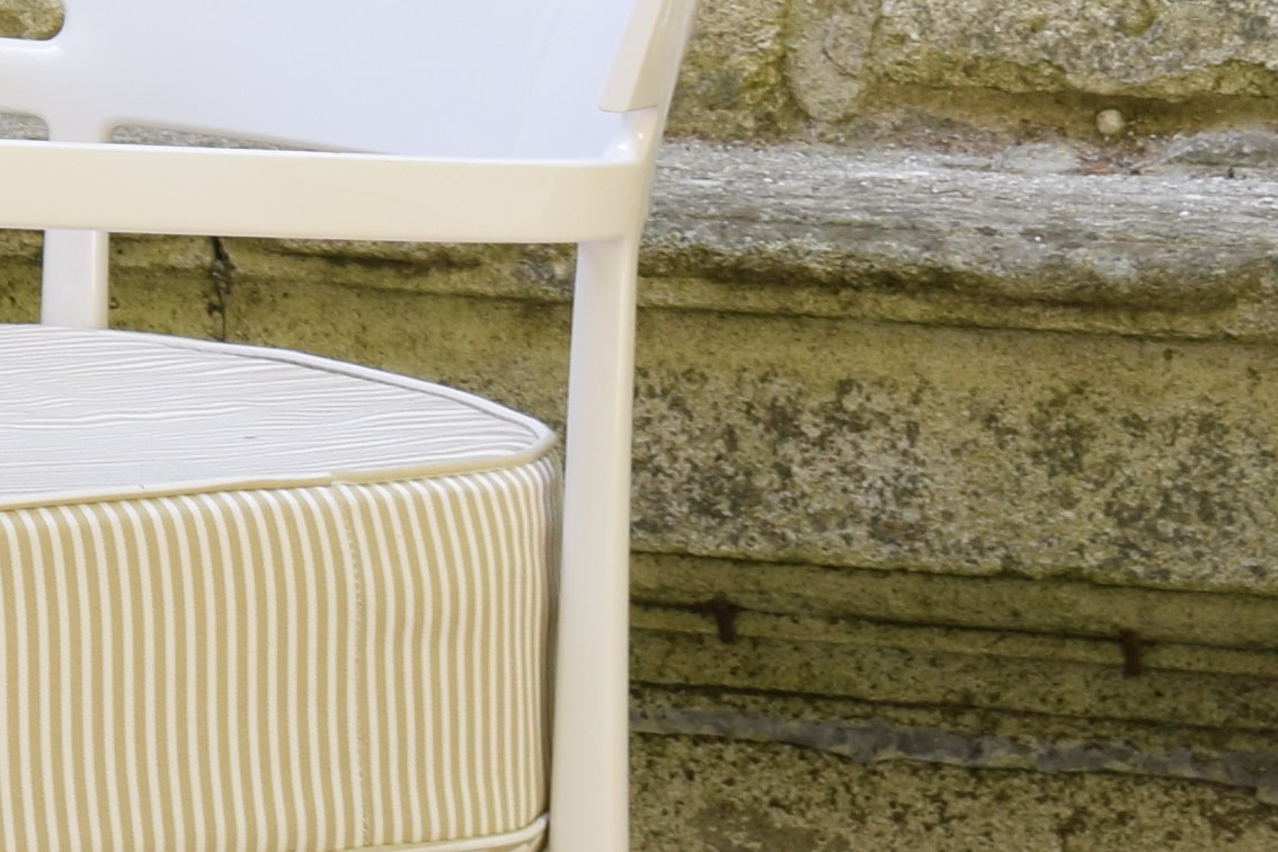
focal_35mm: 238
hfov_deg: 8.0
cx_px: -1768
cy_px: -445
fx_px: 8448
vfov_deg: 5.7
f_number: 10
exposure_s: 1/13
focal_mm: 30
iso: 100
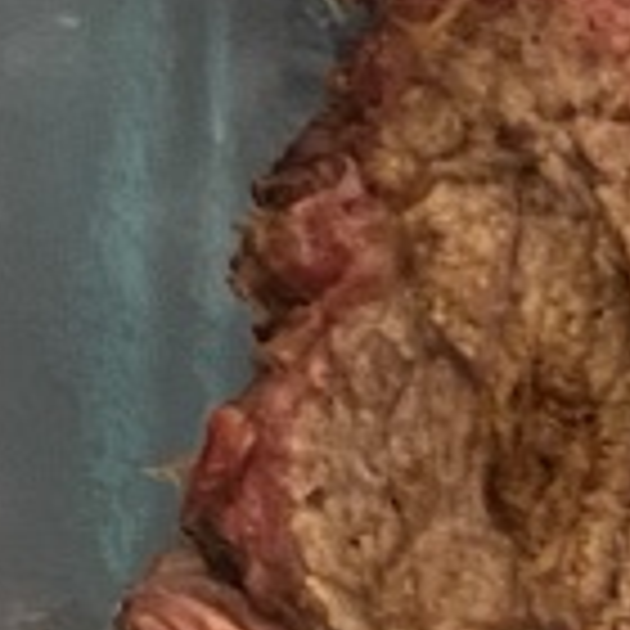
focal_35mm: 197
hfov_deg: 7.7
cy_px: 1166
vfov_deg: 8.5
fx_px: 4056
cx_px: 1917
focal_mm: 4.25
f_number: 1.8
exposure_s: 1/40
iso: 500
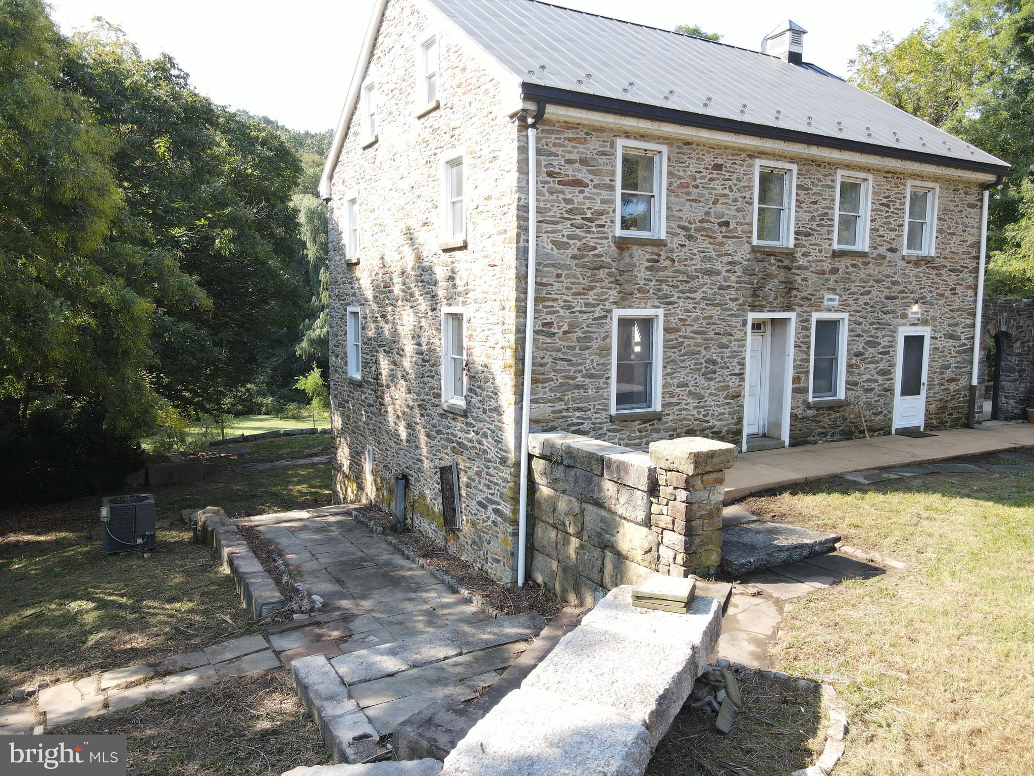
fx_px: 717
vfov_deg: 56.8
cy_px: 388
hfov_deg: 71.6
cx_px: 517
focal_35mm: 24
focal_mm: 4.5
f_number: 2.8
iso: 100
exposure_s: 1/120
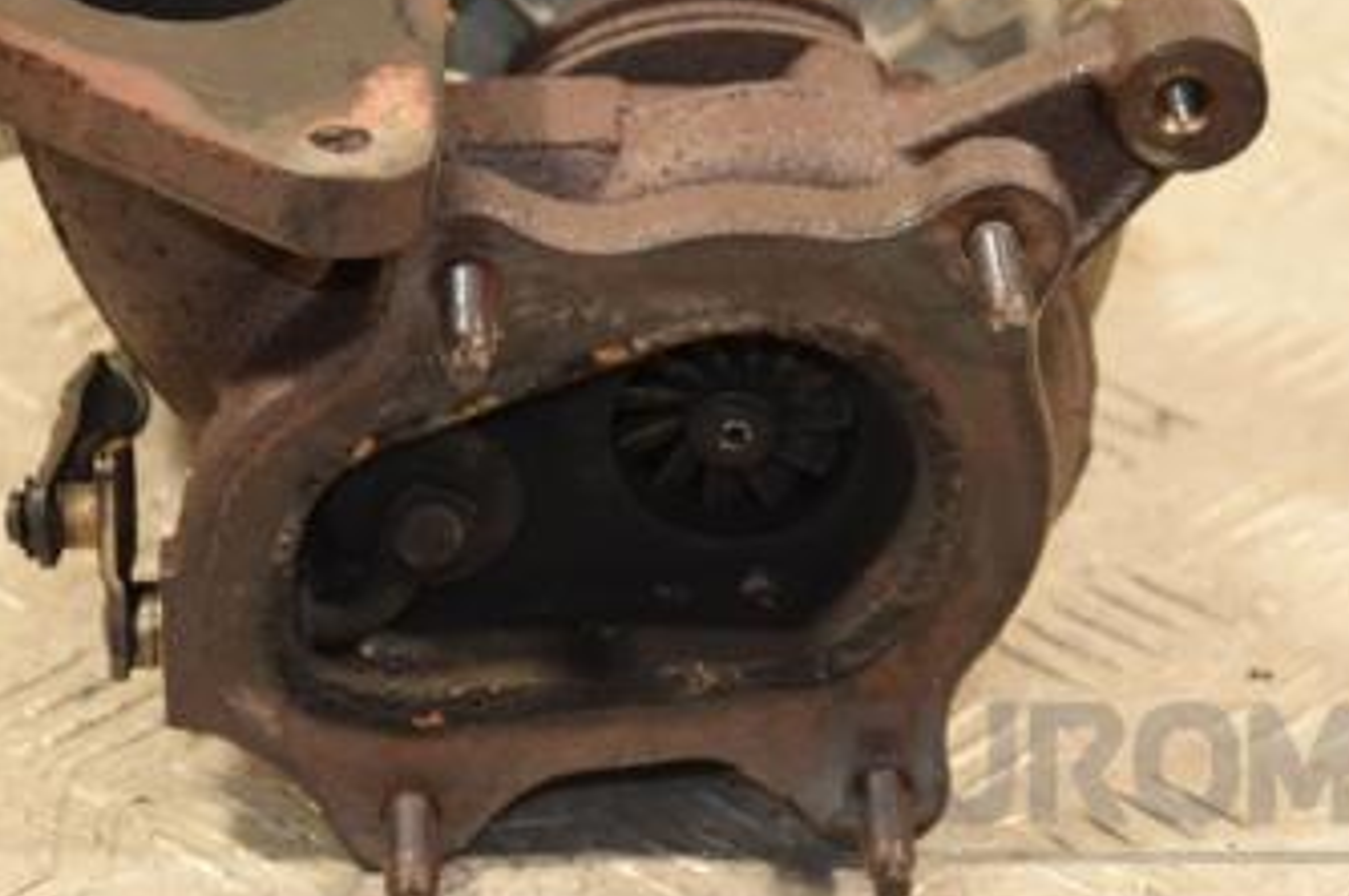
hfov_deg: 11.6
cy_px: 226
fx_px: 6663
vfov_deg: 7.7
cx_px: 751
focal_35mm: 178
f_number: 5.3
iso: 800
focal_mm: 66
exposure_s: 1/80
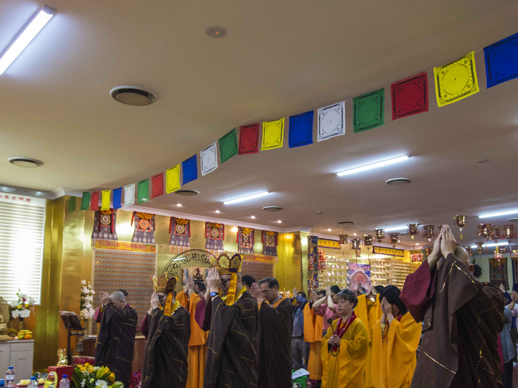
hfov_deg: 55.0
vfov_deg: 42.6
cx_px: 304
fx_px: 494
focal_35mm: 33
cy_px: 244
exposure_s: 1/60
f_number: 5.6
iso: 2500
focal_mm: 18
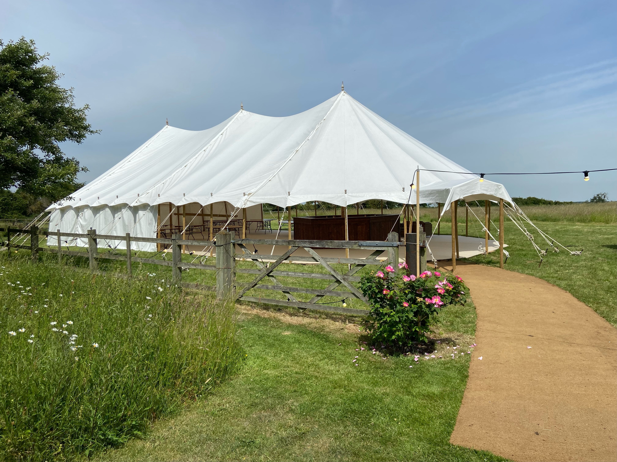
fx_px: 463
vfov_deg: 53.1
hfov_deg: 67.3
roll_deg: +0.9
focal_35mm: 26
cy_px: 231
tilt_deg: -2.2
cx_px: 308
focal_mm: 4.25
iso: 32
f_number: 1.8
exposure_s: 1/6061
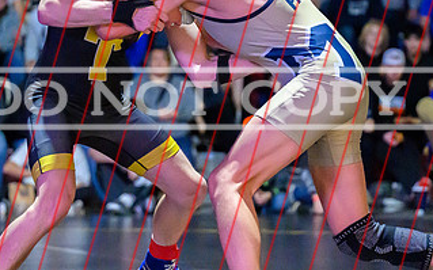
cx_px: 194
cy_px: 129
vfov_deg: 7.1
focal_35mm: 184
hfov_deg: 11.4
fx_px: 2170
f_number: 2.8
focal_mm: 83
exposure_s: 1/640
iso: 20000
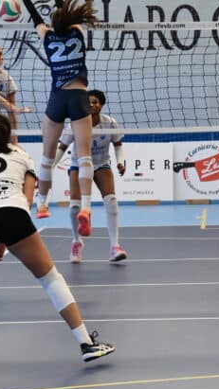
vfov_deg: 11.4
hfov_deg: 6.4
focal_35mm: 188
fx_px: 1942
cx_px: 268
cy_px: 96
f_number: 4
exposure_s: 1/1000
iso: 1400
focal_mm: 48
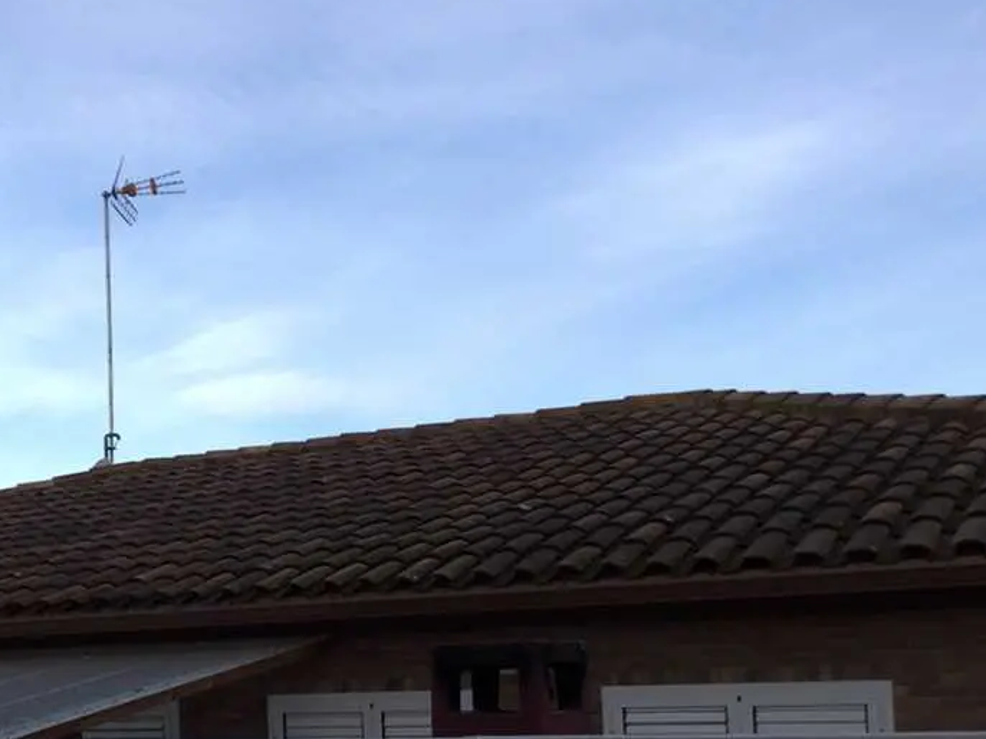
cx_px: 215
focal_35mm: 54
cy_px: 635
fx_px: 1538
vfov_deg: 26.3
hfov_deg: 34.6
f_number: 2.4
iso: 25
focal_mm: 3.3
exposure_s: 1/228
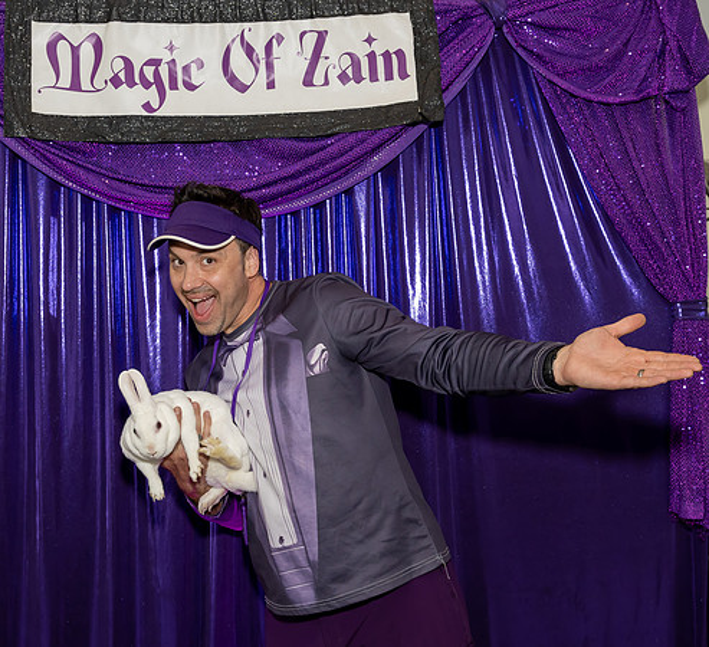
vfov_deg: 37.6
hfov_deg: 40.9
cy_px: 319
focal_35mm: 43
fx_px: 949
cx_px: 331
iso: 500
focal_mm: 23
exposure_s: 1/250
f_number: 5
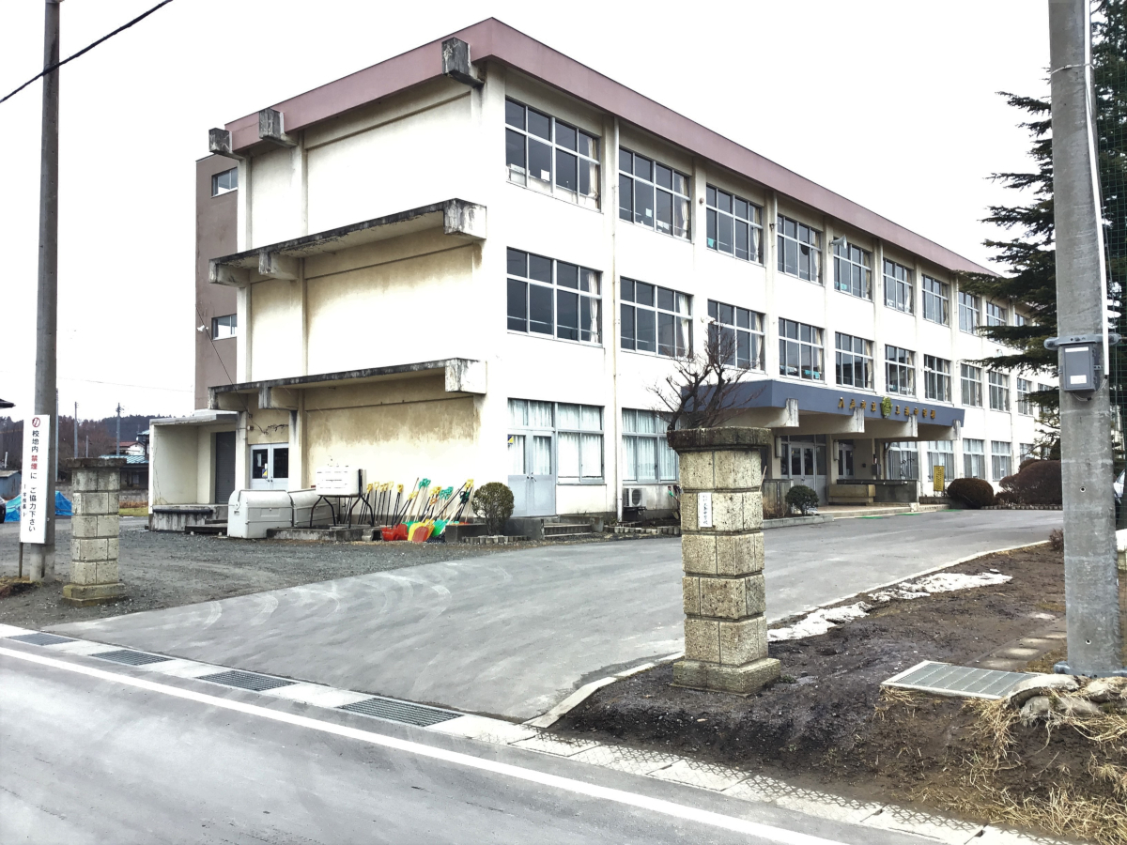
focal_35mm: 31
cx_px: 564
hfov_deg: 58.4
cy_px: 422
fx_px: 1009
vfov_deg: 45.4
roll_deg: +0.7
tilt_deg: +4.8
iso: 25
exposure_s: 1/130
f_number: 2.4
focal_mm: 3.3
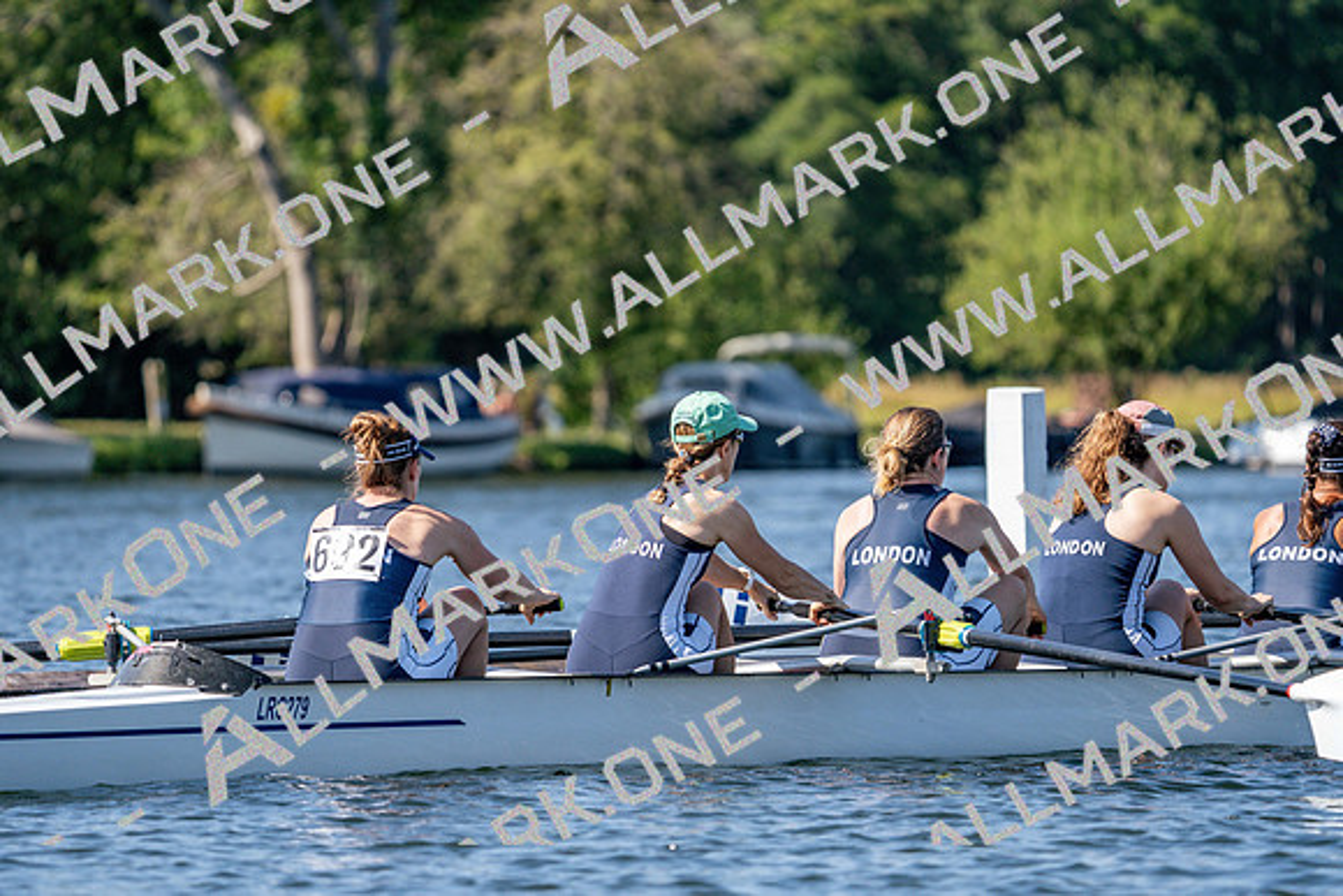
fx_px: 13059
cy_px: 448
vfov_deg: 3.9
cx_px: 672
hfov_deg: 5.9
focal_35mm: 350
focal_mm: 350
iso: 320
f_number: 6.3
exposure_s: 1/1600
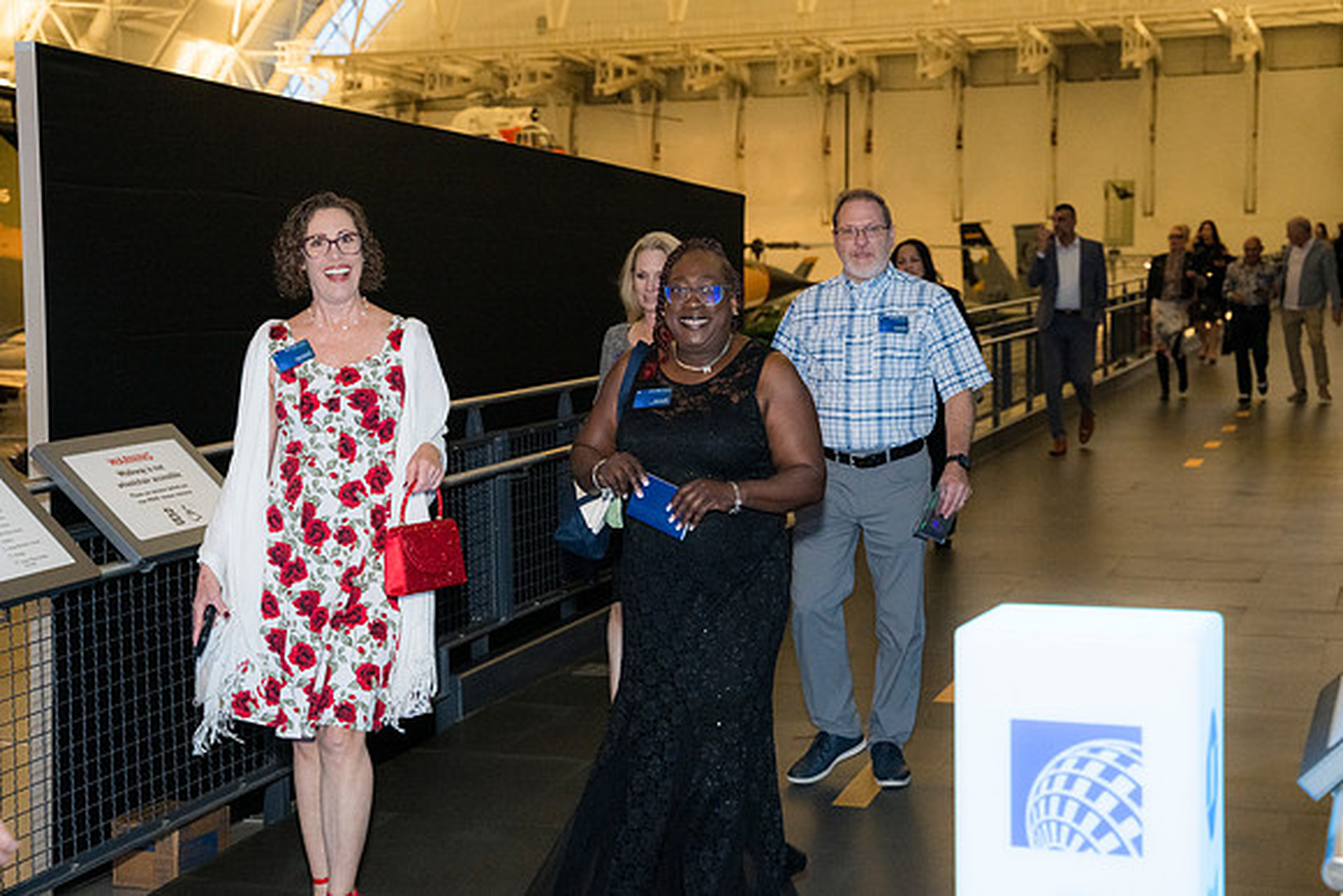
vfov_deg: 24.2
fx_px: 2090
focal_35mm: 56
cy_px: 448
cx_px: 672
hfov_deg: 35.6
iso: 3200
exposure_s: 1/125
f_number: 4
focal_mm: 56
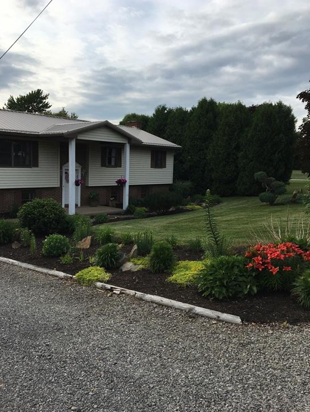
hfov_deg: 46.8
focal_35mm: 30
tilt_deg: -5.5
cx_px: 158
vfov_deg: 59.9
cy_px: 200
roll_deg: -2.3
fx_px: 358
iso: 25
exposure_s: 1/1131
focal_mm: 4.15
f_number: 2.2
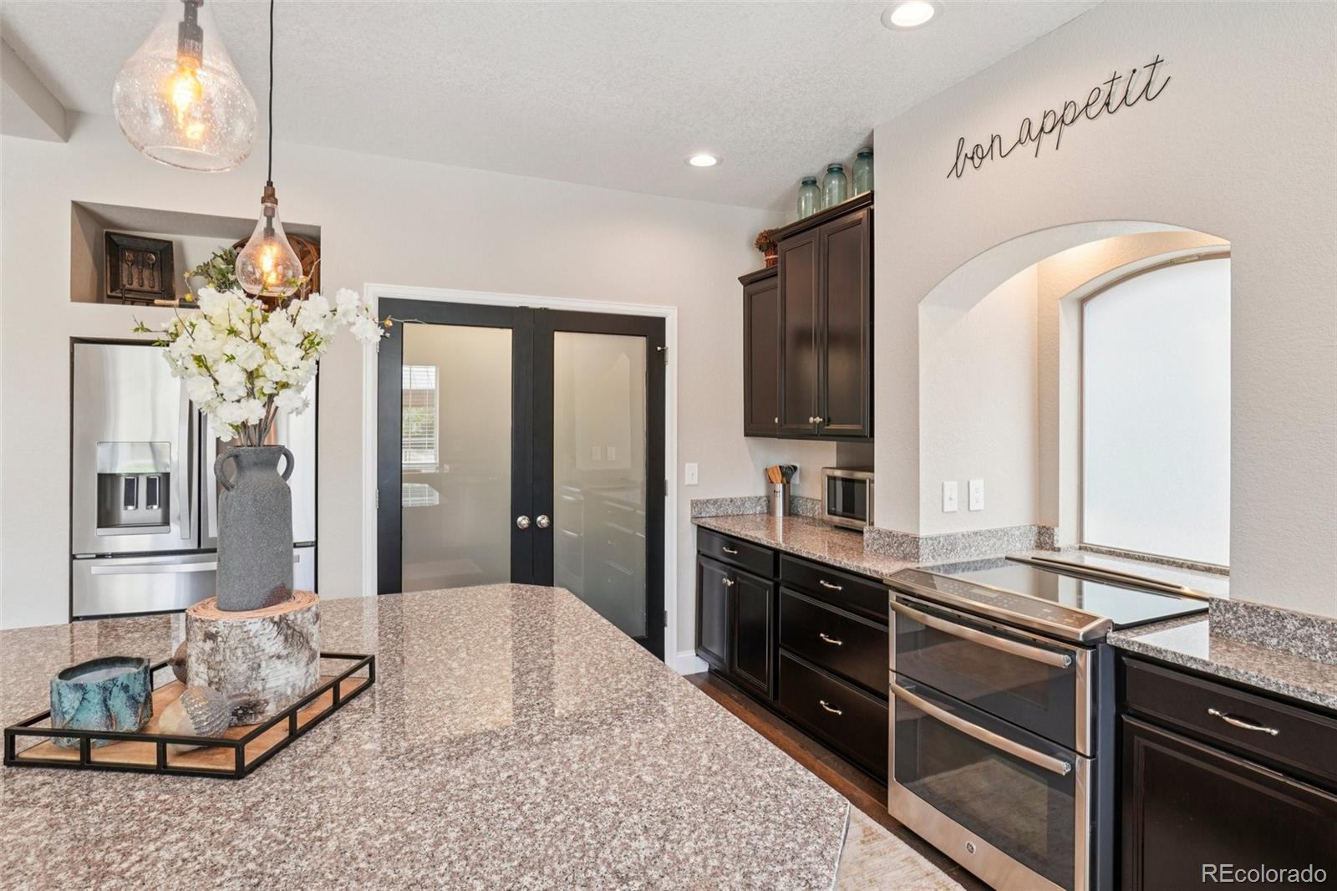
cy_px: 446
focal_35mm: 18
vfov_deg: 67.4
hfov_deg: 90.0
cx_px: 668
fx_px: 668
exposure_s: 1/30
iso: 400
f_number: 8
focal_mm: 12
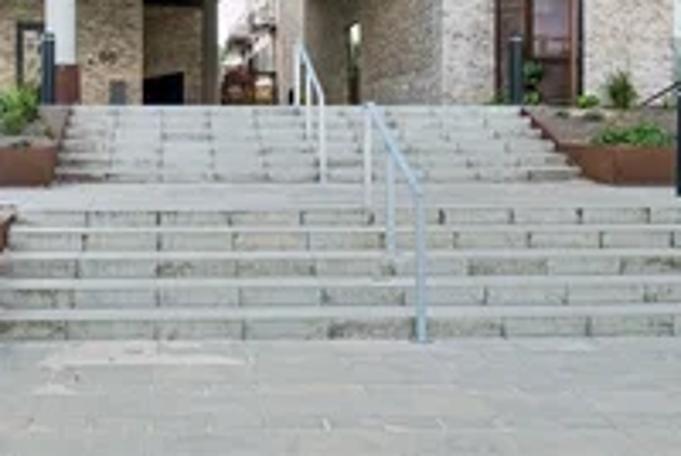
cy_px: 131
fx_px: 720
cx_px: 191
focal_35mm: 38
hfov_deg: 49.1
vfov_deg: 34.6
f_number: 8
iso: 500
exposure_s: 1/250
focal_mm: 12.6
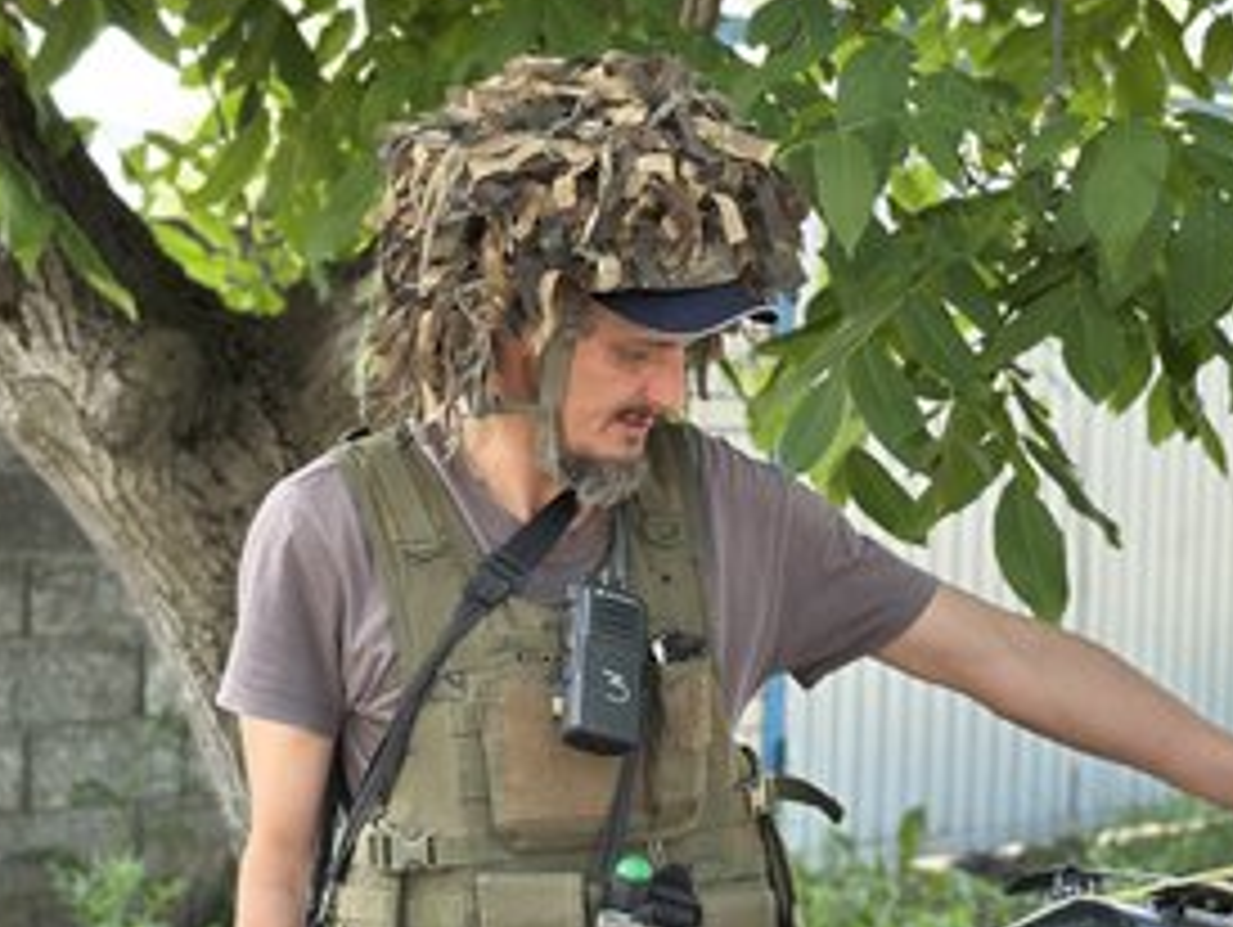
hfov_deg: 27.7
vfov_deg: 21.0
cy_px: 603
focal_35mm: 70
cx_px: 756
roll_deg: -0.6
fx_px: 2496
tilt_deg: -3.6
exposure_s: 1/214
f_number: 1.78
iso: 80
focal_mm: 6.86
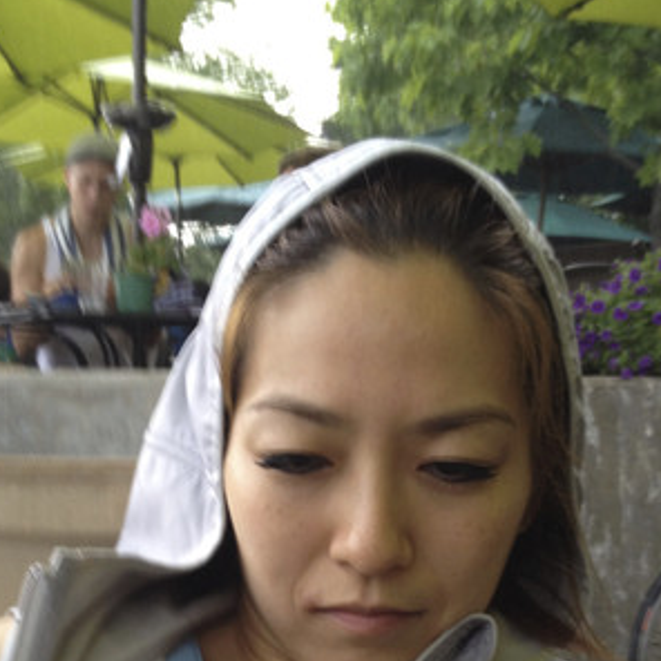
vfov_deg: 25.2
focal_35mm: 67
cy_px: 558
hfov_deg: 25.7
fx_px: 1447
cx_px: 290
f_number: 2.4
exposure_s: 1/40
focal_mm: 4.28
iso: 80
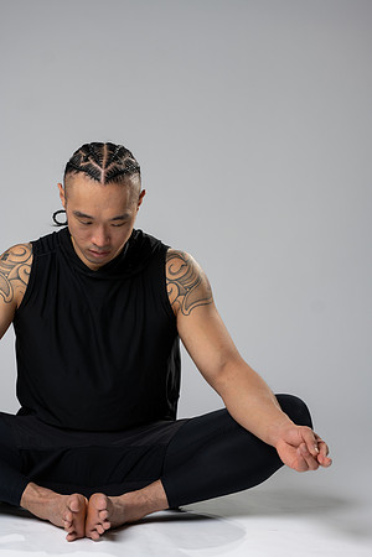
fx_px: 1317
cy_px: 278
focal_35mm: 85
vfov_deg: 23.9
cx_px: 186
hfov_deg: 16.1
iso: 200
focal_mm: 85
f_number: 3.2
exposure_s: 1/160
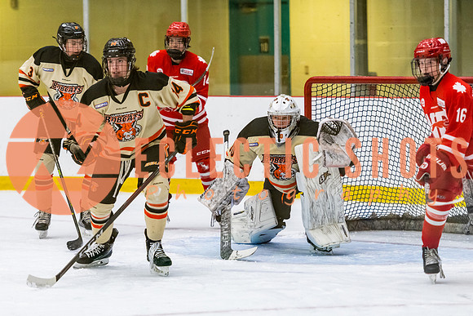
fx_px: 2470
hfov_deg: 10.9
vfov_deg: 7.3
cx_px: 244
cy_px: 188
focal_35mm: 188
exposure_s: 1/640
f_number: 2.8
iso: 2800
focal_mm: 150
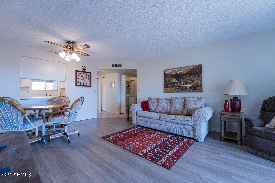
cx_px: 138
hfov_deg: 103.5
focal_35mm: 14
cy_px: 92
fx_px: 108
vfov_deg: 80.4
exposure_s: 1/40
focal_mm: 14
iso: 640
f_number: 8
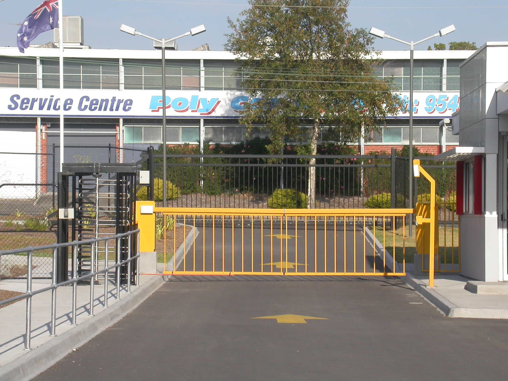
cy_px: 190
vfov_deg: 9.8
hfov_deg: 13.0
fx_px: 2231
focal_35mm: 152
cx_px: 254
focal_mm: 31.5
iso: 100
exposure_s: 1/383
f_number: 7.2
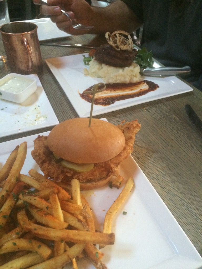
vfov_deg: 61.7
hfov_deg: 48.2
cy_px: 134
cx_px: 101
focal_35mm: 29
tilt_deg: -42.3
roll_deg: -1.9
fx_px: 226
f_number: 2.2
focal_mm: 4.15
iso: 320
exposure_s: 1/20
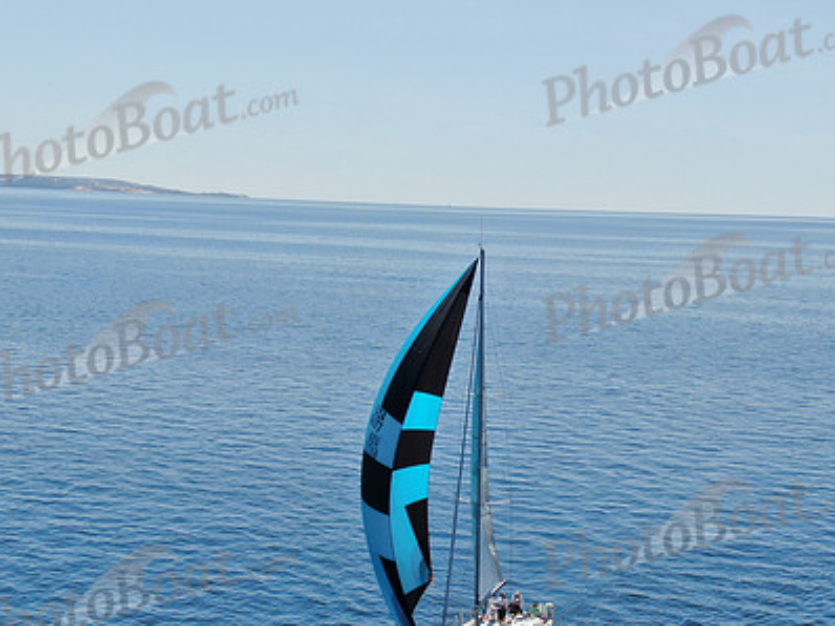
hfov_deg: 27.8
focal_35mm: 70
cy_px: 438
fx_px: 1688
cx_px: 422
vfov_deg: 20.9
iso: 100
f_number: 3.8
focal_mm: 8.6
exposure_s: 1/1000
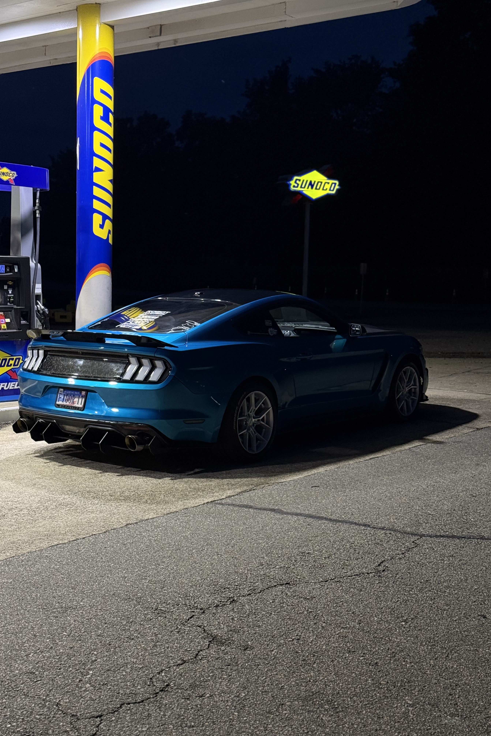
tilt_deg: -4.6
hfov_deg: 27.0
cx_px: 215
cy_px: 368
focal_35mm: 50
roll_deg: -1.6
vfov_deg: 39.6
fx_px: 1023
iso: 250
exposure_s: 1/40
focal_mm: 6.76
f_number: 1.78
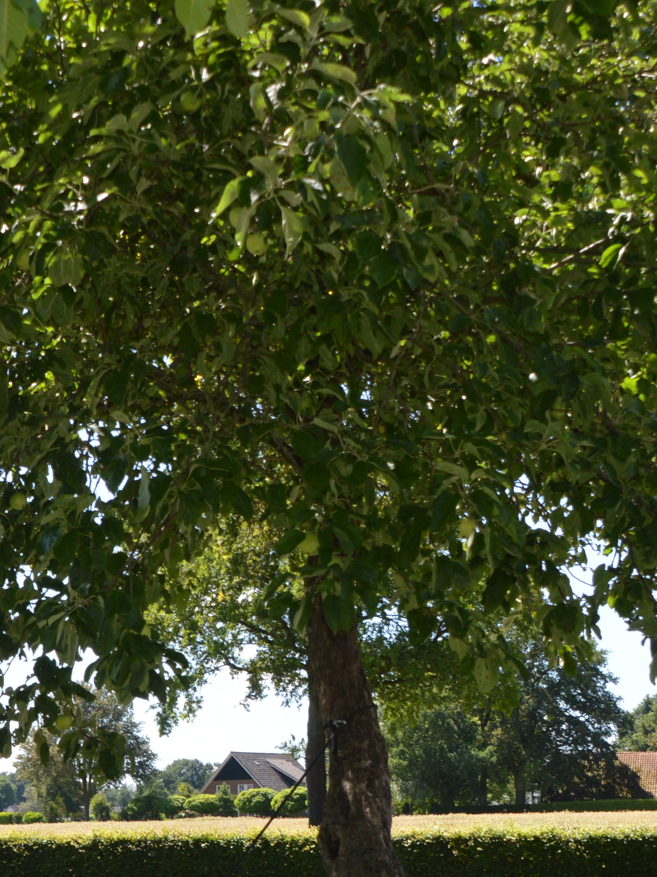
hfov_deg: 20.1
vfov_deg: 26.1
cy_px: 717
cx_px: 213
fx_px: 1848
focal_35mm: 73
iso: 100
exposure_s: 1/200
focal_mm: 20
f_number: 6.3
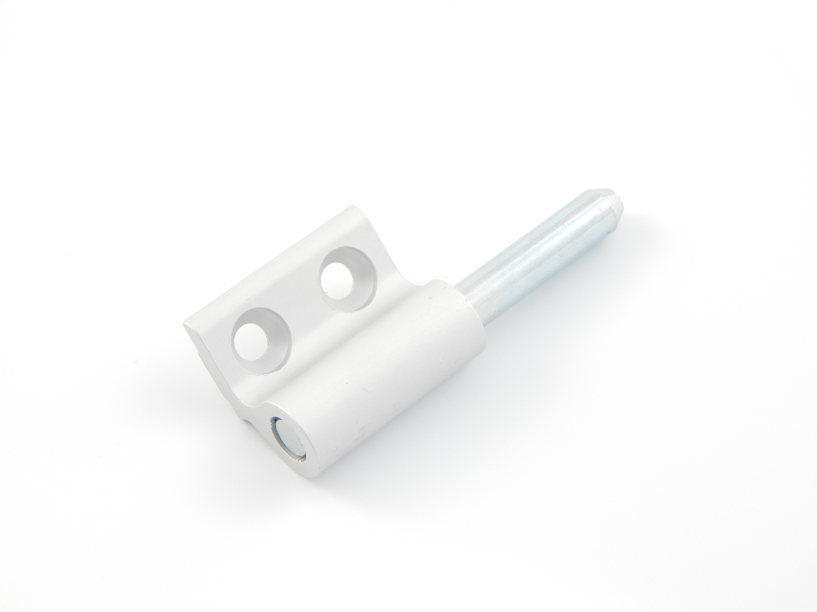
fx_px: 2691
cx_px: 408
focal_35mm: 114
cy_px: 306
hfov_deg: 17.3
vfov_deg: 13.0
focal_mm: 20.5
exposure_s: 1/30
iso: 250
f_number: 4.6
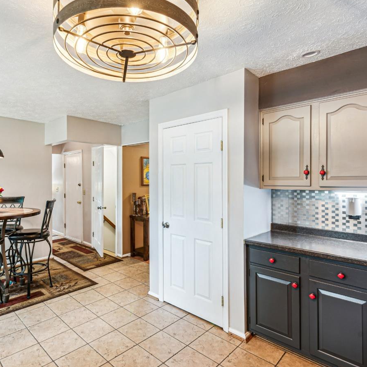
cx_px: 142
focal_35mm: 20
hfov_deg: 73.8
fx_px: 240
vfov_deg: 74.8
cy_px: 183
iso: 100
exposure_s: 1/3.33
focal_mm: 14
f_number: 8
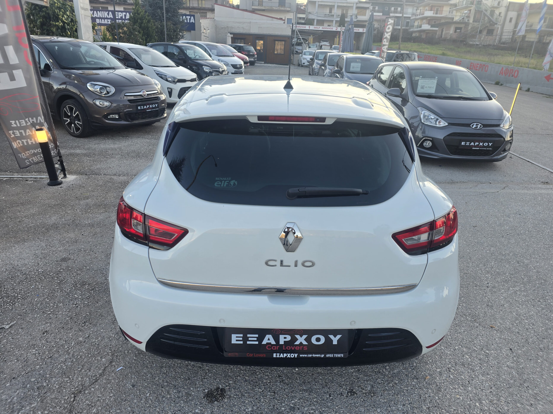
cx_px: 276
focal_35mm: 23
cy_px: 207
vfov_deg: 58.9
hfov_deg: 73.9
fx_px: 367
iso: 16
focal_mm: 6.3
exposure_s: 1/100
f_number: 1.7
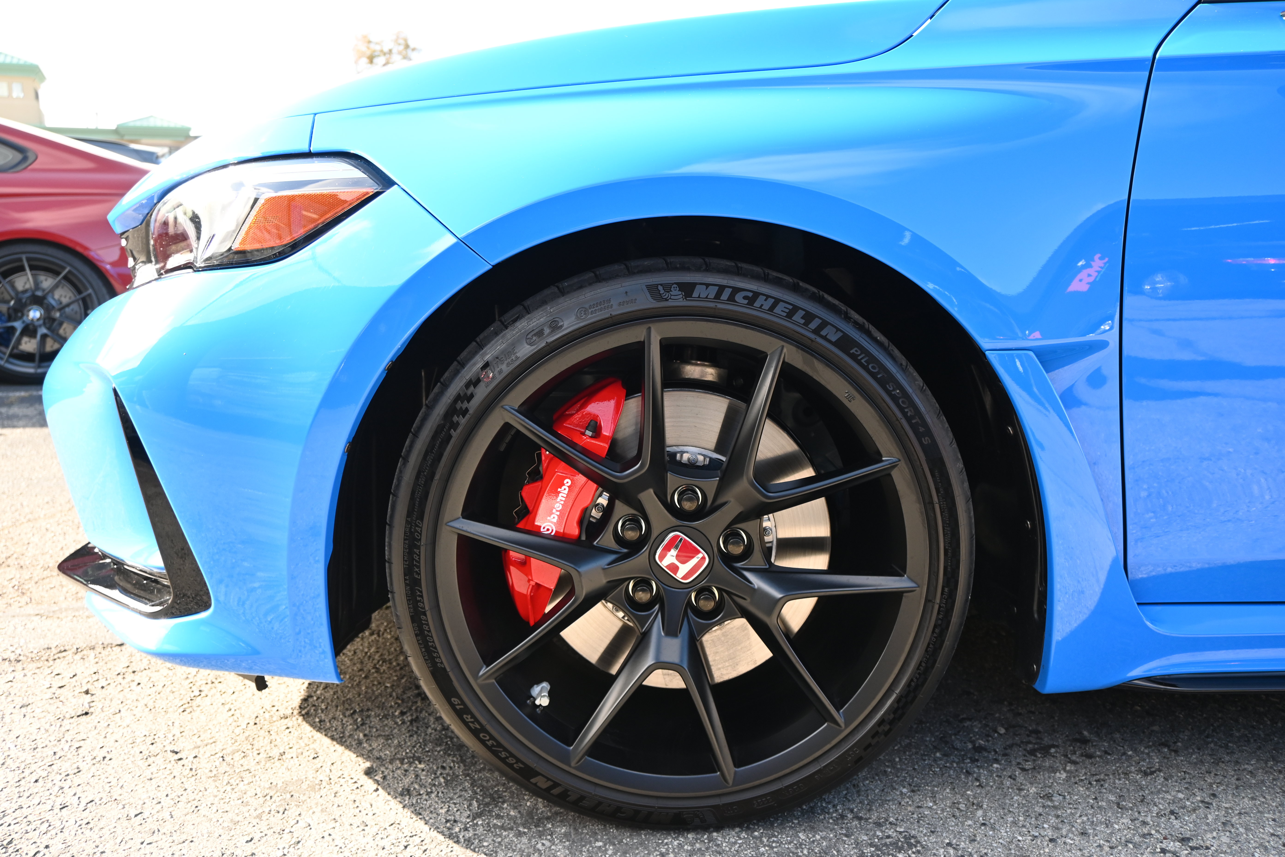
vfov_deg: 43.6
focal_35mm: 30
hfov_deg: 61.9
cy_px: 428
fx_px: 1071
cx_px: 642
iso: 280
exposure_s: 1/250
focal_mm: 20
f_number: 4
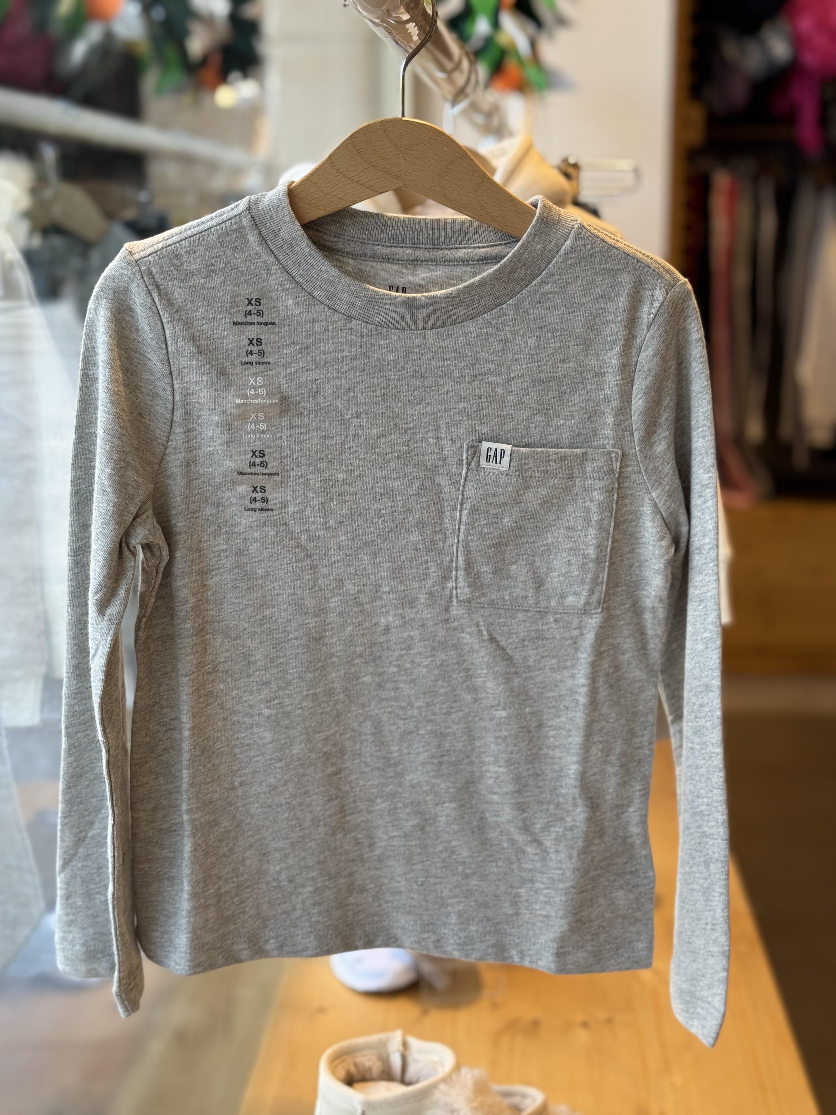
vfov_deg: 39.7
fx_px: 1546
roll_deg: +0.8
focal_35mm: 48
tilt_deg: -12.4
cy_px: 558
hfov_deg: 30.3
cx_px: 418
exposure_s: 1/212
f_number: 1.78
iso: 64
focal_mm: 6.76
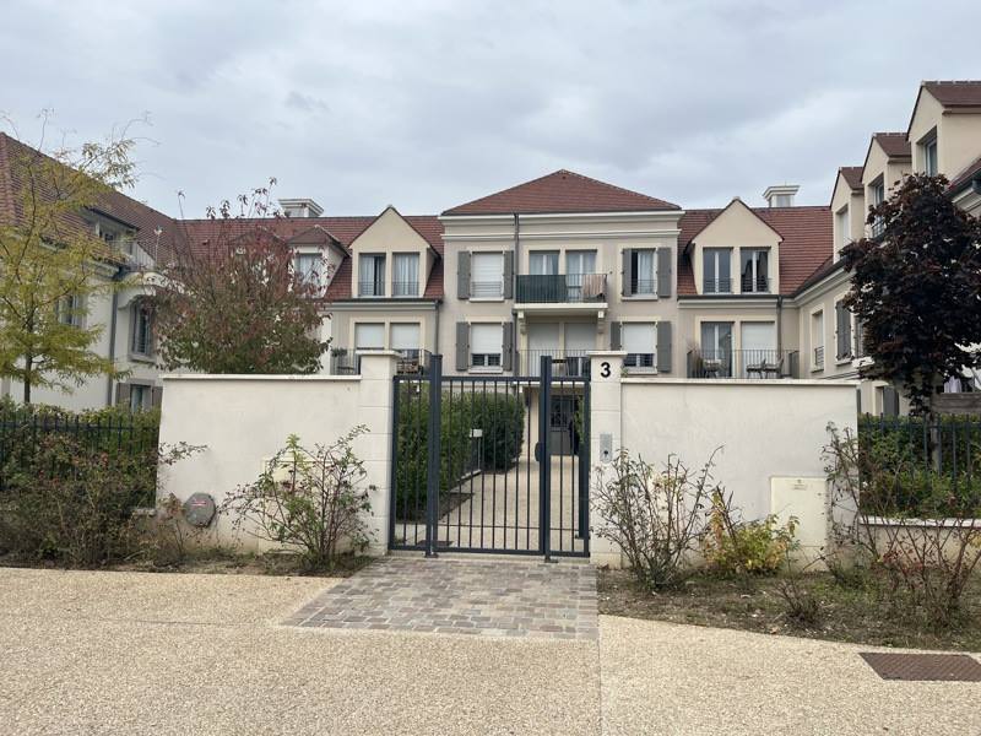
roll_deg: -1.6
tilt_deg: +4.3
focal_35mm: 26
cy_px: 368
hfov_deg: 67.3
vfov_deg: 53.1
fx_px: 737
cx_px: 490
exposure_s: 1/2309
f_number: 1.6
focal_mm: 5.1
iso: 50
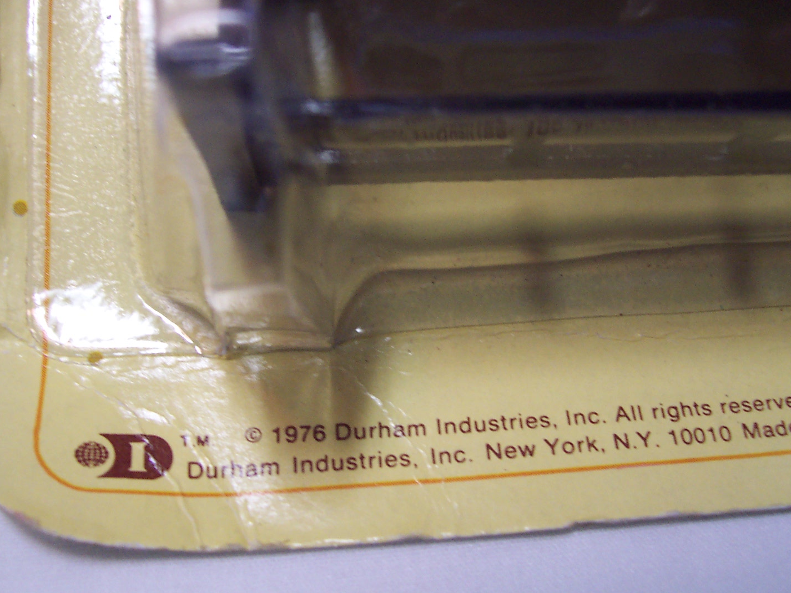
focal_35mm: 43
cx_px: 384
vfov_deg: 33.6
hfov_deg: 43.8
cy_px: 261
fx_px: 983
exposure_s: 1/30
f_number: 2.8
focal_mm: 5.6
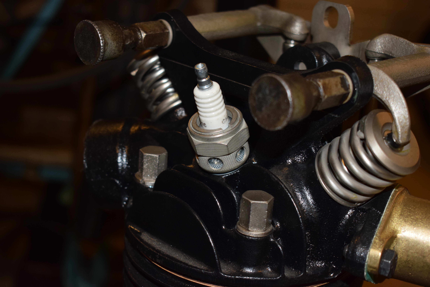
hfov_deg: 29.9
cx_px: 215
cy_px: 144
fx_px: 806
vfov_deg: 20.2
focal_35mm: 68
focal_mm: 45
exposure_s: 1/200
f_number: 5
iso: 800
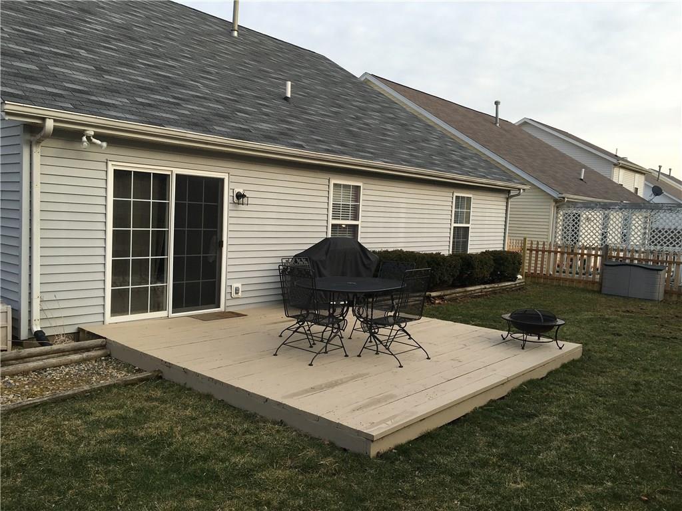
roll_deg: -2.0
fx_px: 571
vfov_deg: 48.2
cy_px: 256
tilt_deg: -3.5
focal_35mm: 29
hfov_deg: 61.7
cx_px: 341
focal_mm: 4.15
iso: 25
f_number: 2.2
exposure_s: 1/452
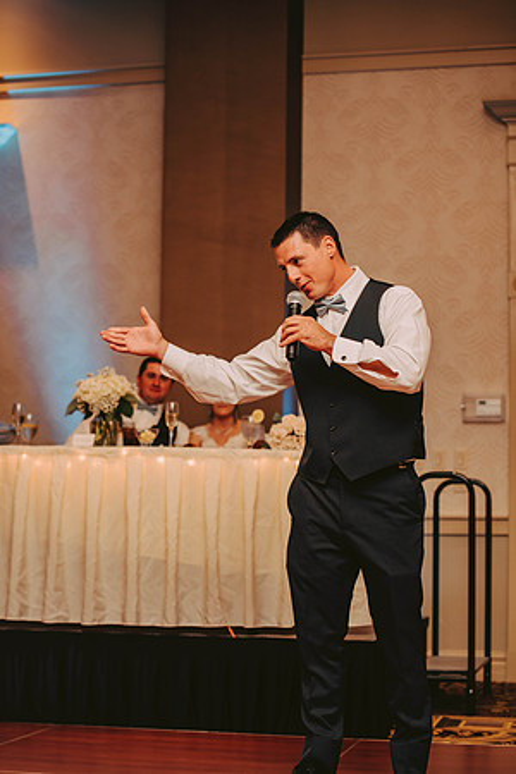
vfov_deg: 28.8
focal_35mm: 70
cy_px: 387
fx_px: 1505
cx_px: 258
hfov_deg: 19.5
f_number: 2.8
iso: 800
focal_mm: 70
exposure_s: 1/60
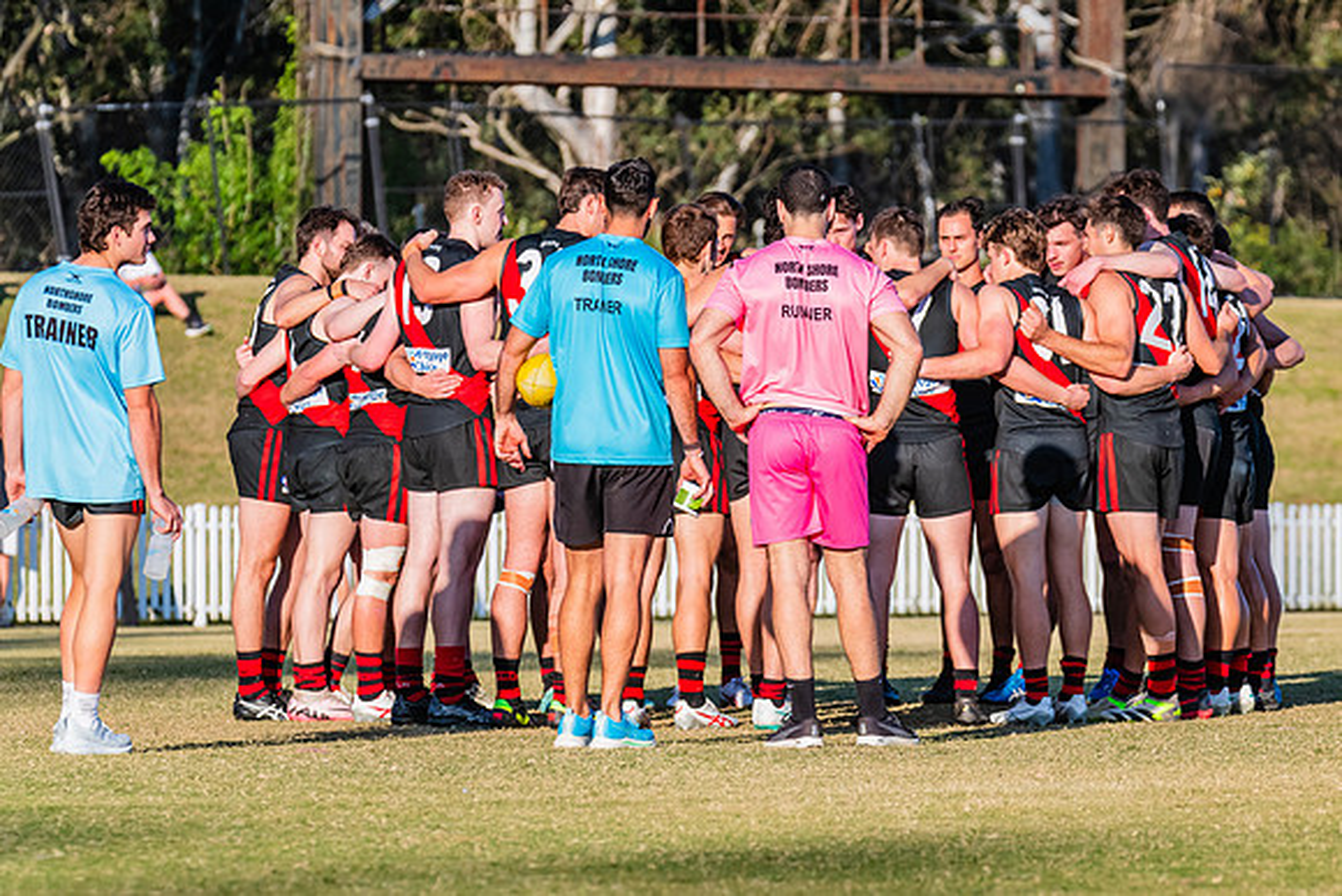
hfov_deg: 6.8
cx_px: 798
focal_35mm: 302
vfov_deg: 4.6
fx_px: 11246
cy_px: 423
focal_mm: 250
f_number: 8
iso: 800
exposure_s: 1/1600
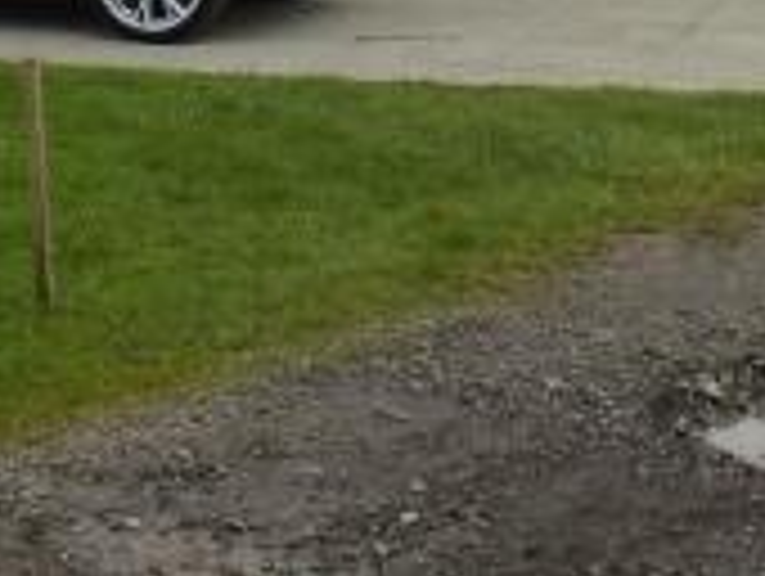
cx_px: -61
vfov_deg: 12.2
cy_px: -398
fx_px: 2501
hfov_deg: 16.9
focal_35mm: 113
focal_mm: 5.9
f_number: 4
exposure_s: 1/640
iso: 160
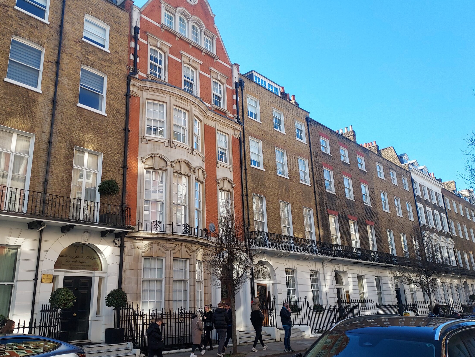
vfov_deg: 49.8
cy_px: 182
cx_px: 207
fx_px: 384
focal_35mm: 28
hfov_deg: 63.2
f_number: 1.8
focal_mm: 4.6
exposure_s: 1/278
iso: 40
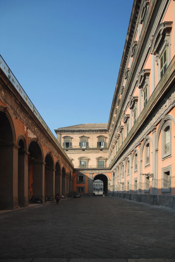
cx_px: 88
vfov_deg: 61.9
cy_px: 131
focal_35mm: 30
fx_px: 218
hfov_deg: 43.7
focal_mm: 20
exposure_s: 1/250
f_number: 3.5
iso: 100
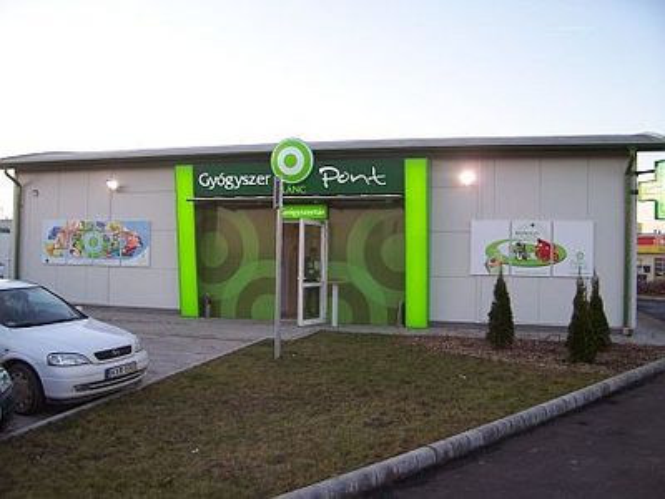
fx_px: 653
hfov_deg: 54.0
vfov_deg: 41.8
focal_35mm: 34
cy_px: 250
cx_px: 332
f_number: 2.7
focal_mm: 5.6
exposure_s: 1/90
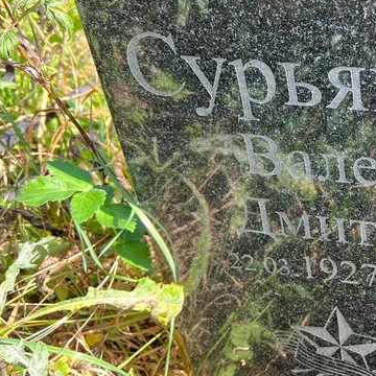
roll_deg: -4.6
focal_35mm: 51
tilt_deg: -35.1
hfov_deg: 30.4
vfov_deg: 33.3
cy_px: 155
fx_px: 627
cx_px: 398
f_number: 1.5
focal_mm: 5.7
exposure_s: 1/219
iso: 50
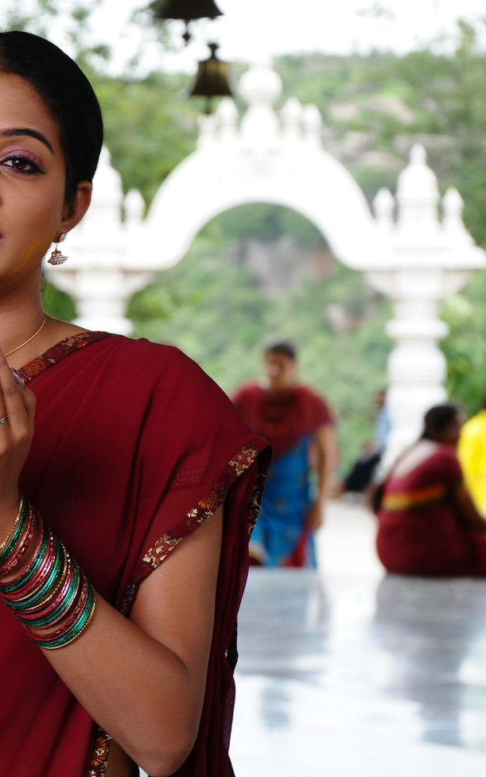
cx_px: 80
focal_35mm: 165
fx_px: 3495
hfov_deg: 7.9
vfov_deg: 12.7
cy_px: 378
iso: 320
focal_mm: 66
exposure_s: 1/160
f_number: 5.3
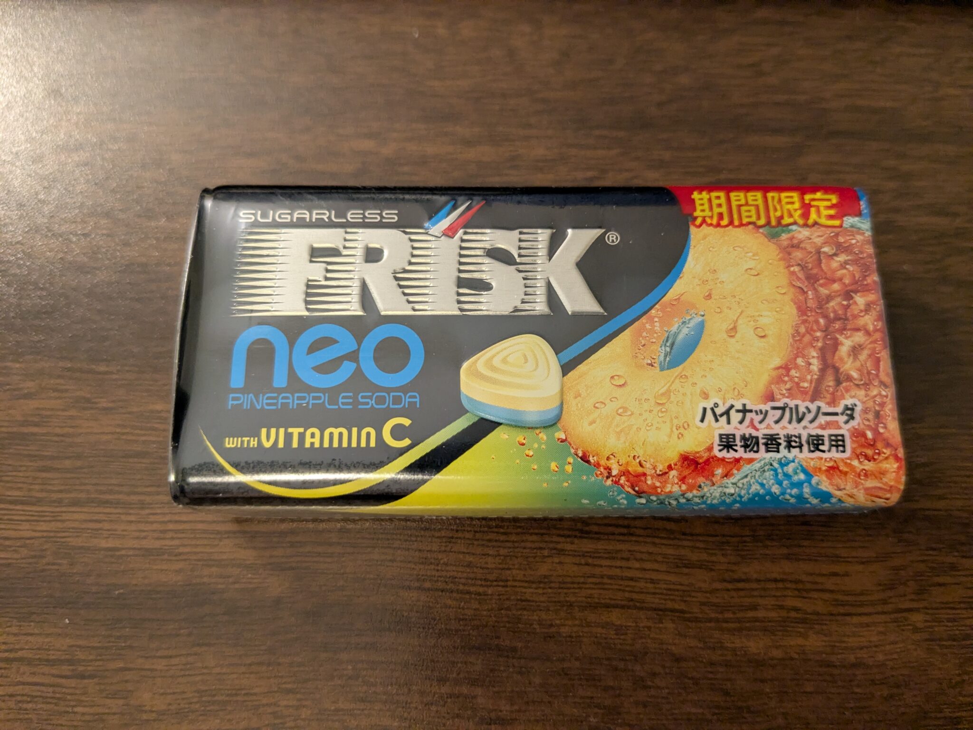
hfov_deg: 65.3
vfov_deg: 51.4
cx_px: 486
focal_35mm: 27
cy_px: 365
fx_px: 759
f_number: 1.73
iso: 391
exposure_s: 1/60
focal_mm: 4.38
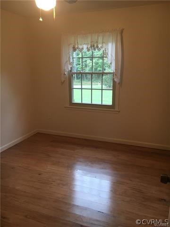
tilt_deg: -13.0
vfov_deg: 61.7
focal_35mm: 29
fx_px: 190
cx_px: 85
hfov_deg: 48.2
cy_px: 114
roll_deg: +0.7
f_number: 2.2
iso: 64
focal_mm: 4.15
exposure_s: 1/30
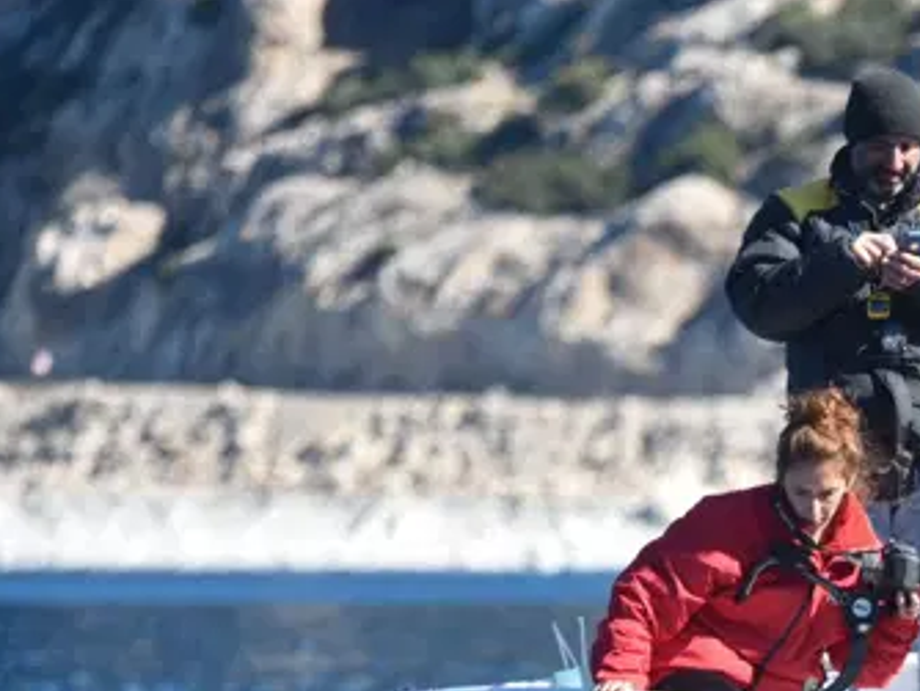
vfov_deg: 2.9
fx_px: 13458
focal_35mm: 506
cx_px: 1132
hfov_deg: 3.9
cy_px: 797
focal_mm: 200
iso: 320
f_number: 4
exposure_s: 1/1600
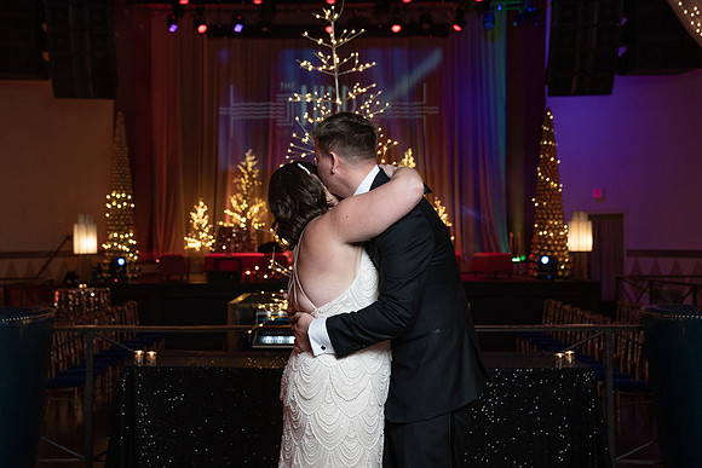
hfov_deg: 42.5
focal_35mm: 46
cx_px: 307
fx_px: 900
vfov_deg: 29.2
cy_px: 236
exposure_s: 1/200
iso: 2000
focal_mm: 41
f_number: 4
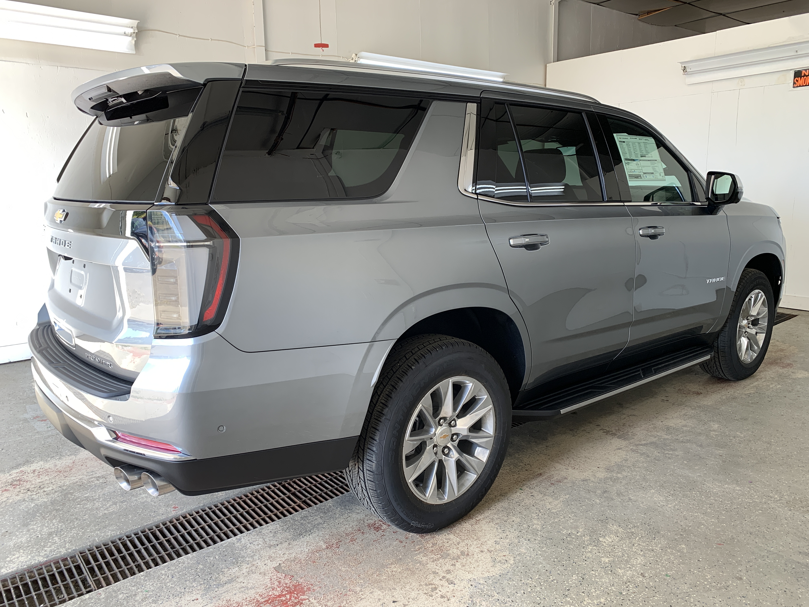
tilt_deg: -11.2
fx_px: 608
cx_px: 404
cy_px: 304
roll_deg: +1.7
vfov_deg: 53.1
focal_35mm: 26
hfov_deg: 67.3
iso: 50
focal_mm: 4.25
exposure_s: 1/120
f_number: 1.8
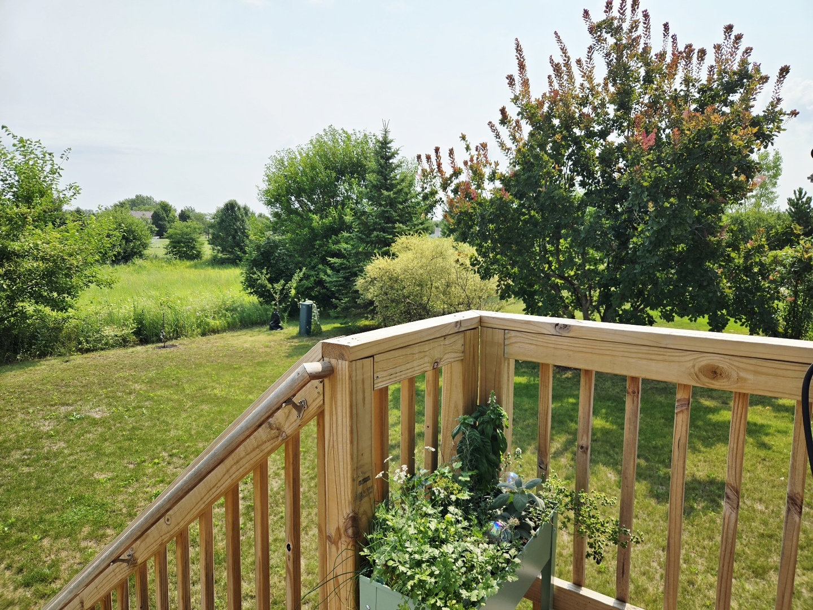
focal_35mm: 23
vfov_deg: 58.9
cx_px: 406
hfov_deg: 73.9
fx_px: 540
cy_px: 305
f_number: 1.8
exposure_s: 1/2500
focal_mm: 5.4
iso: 25
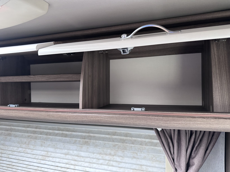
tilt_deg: +1.1
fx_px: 159
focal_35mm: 24
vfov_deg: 56.8
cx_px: 115
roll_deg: +1.8
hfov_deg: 71.6
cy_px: 86
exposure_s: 1/113
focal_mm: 6.86
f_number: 1.78
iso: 250
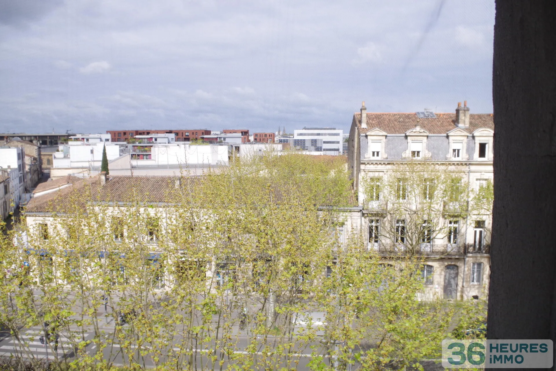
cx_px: 278
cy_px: 186
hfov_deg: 61.9
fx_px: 463
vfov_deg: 43.6
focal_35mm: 30
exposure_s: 1/800
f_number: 8
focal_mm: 20
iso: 400
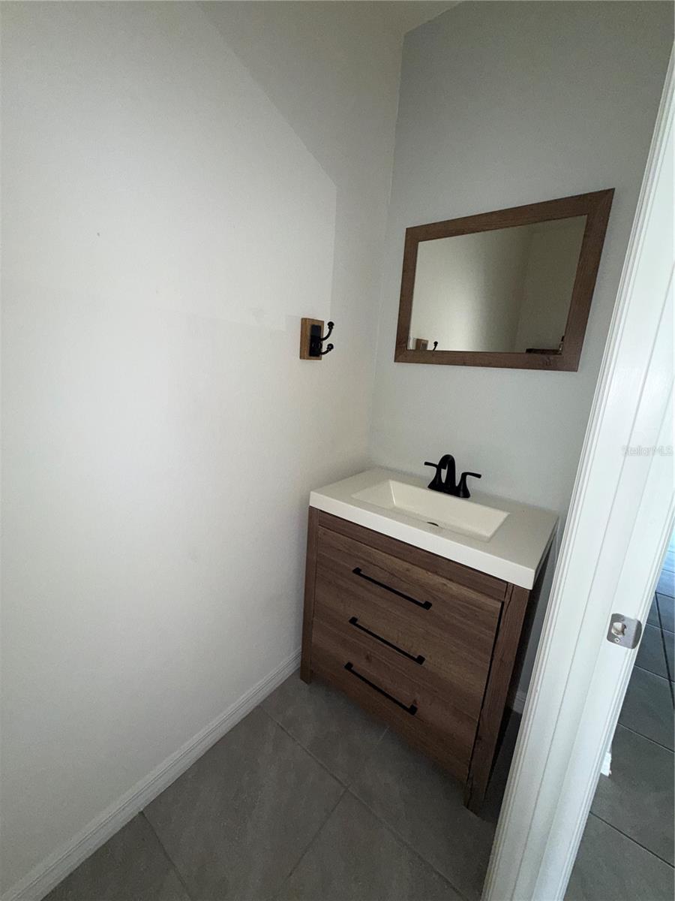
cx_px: 338
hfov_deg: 85.7
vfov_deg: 102.1
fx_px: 364
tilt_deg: -12.6
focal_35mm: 14
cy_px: 450
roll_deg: -3.9
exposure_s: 1/60
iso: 125
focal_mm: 2.22
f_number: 2.2
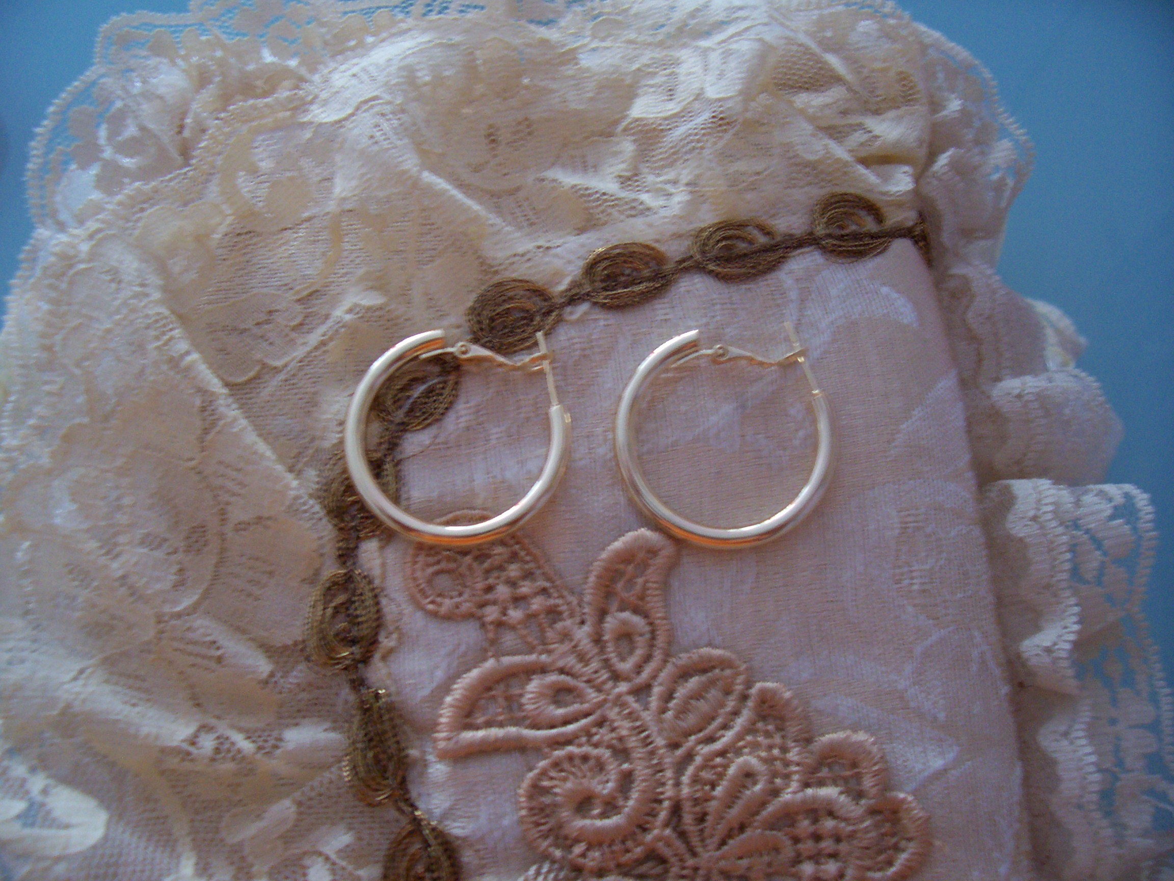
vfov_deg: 41.8
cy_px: 440
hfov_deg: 54.0
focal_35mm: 34
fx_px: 1153
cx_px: 587
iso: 160
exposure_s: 1/8
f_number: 2.7
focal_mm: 5.6
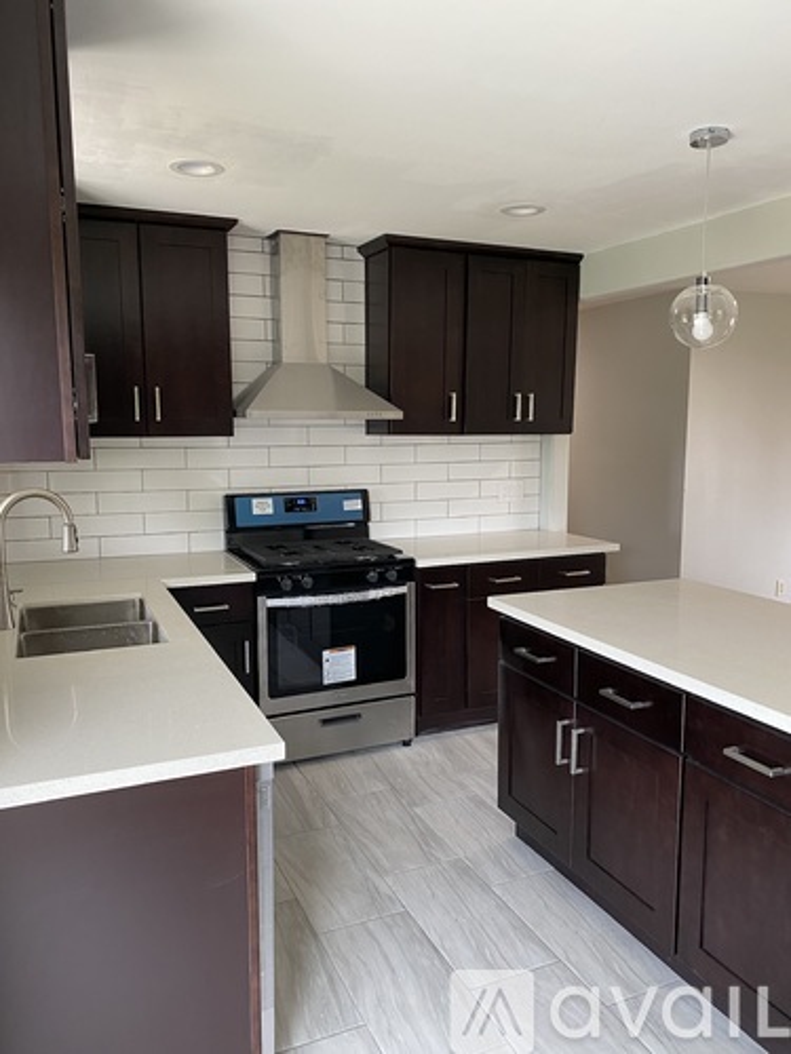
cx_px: 396
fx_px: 792
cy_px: 527
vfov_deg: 67.3
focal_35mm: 26
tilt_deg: -5.9
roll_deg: +0.6
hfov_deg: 53.1
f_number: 1.8
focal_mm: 4.25
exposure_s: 1/60
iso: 100
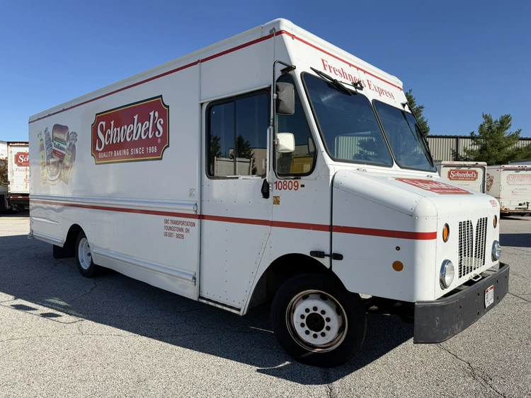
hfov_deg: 71.6
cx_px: 266
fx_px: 368
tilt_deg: -0.3
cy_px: 199
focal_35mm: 24
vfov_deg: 56.8
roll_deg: +0.5
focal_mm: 6.76
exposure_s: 1/5714
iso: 80
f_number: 1.78
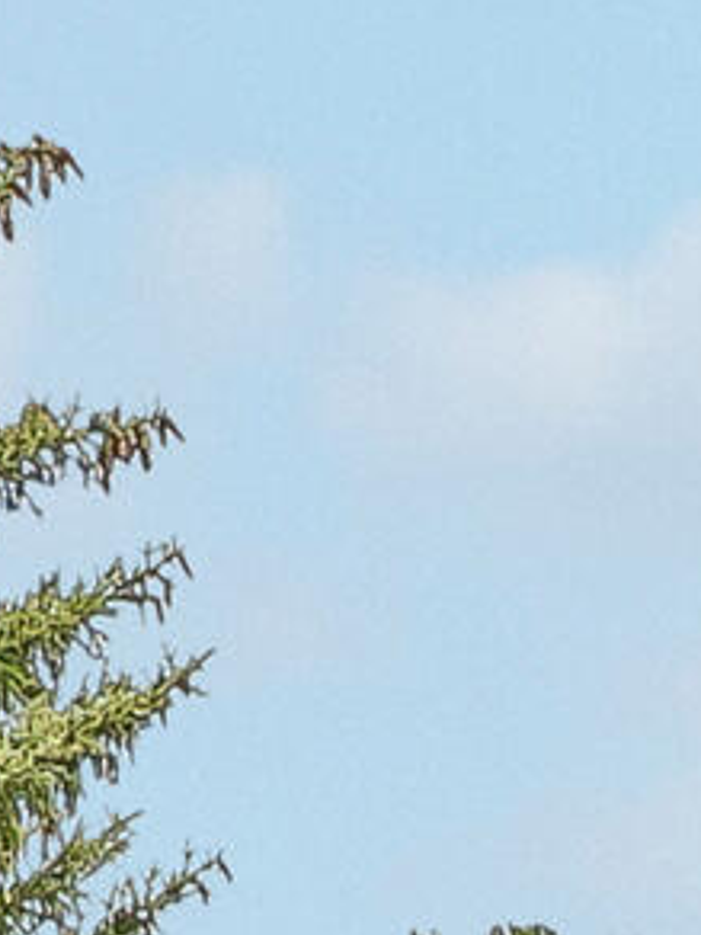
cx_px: 147
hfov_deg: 8.8
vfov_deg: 10.9
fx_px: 4536
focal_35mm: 168
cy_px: 1736
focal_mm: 17
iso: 100
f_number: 8
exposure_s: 1/200
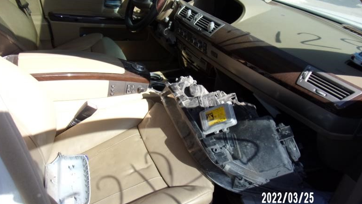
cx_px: 181
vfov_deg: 42.8
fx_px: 259
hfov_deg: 69.9
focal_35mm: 27
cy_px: 88
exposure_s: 1/480
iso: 80
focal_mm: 4.3
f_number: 3.3
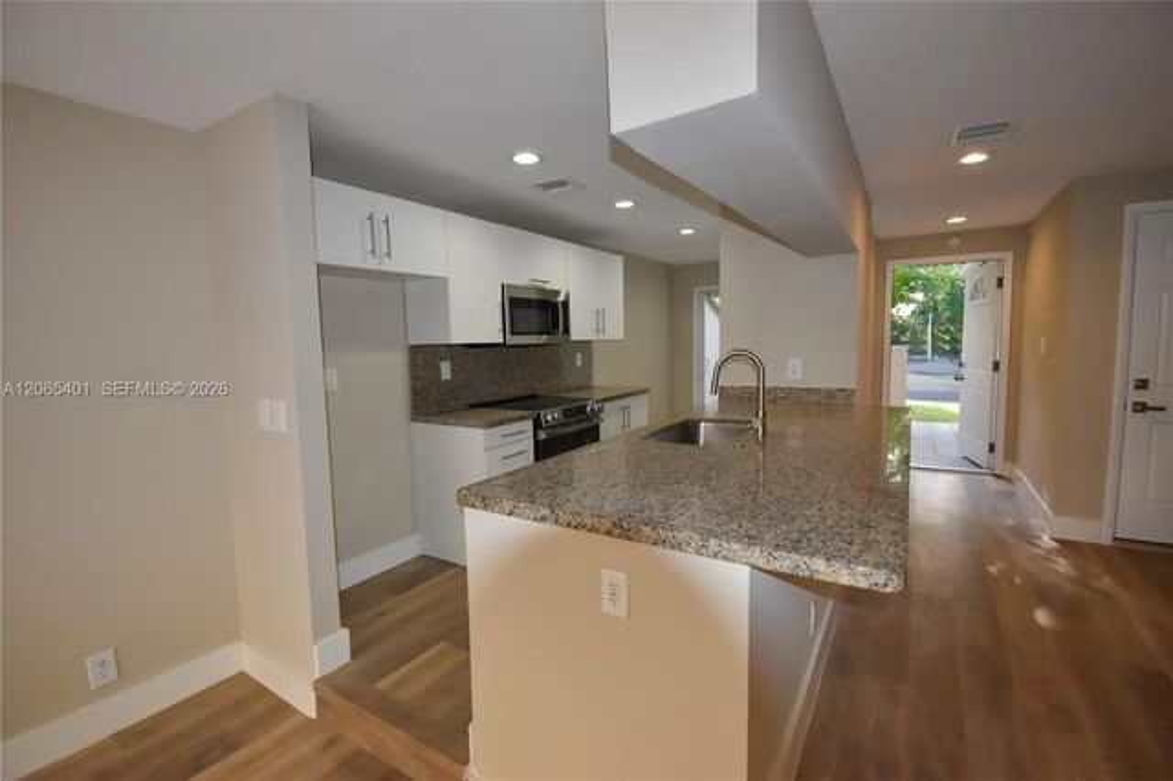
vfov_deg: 77.3
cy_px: 390
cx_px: 586
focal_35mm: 15
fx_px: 488
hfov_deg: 100.4
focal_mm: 10
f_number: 5.6
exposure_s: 1/200
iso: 800
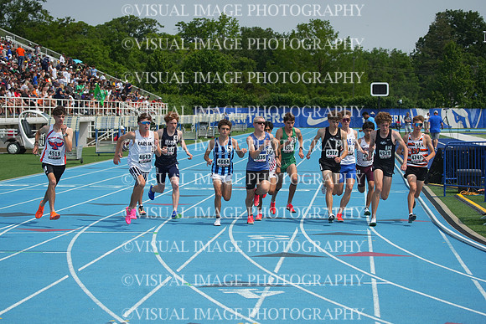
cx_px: 243
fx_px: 1553
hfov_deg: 17.8
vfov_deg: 11.9
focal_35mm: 115
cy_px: 162
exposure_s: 1/4000
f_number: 5.6
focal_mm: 115
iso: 500
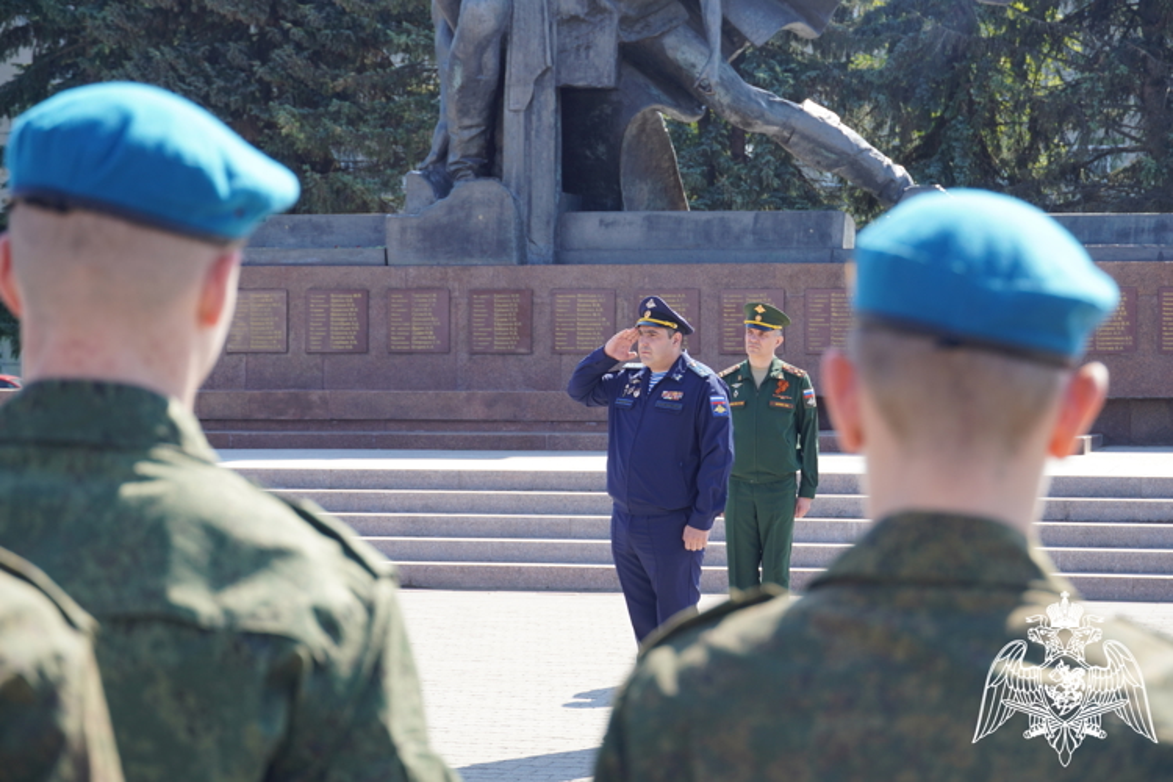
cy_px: 391
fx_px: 3079
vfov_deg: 14.5
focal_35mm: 94
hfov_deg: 21.6
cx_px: 586
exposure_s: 1/160
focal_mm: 63
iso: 100
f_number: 5.6
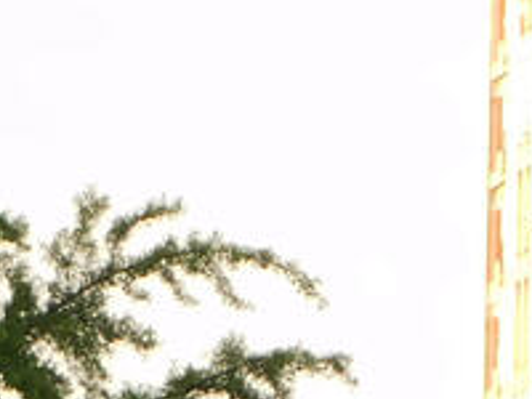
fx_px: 10604
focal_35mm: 690
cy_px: 1088
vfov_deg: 2.1
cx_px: 1162
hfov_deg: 2.9
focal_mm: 20.3
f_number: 4.8
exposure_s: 1/80
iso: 125
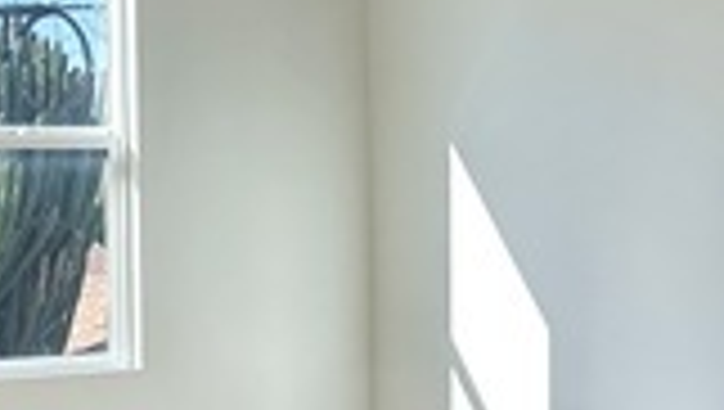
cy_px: 243
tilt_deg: -0.1
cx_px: 497
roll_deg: -0.2
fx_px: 2076
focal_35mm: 108
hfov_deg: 19.7
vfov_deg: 11.3
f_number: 1.78
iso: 80
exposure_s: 1/816
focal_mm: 6.86
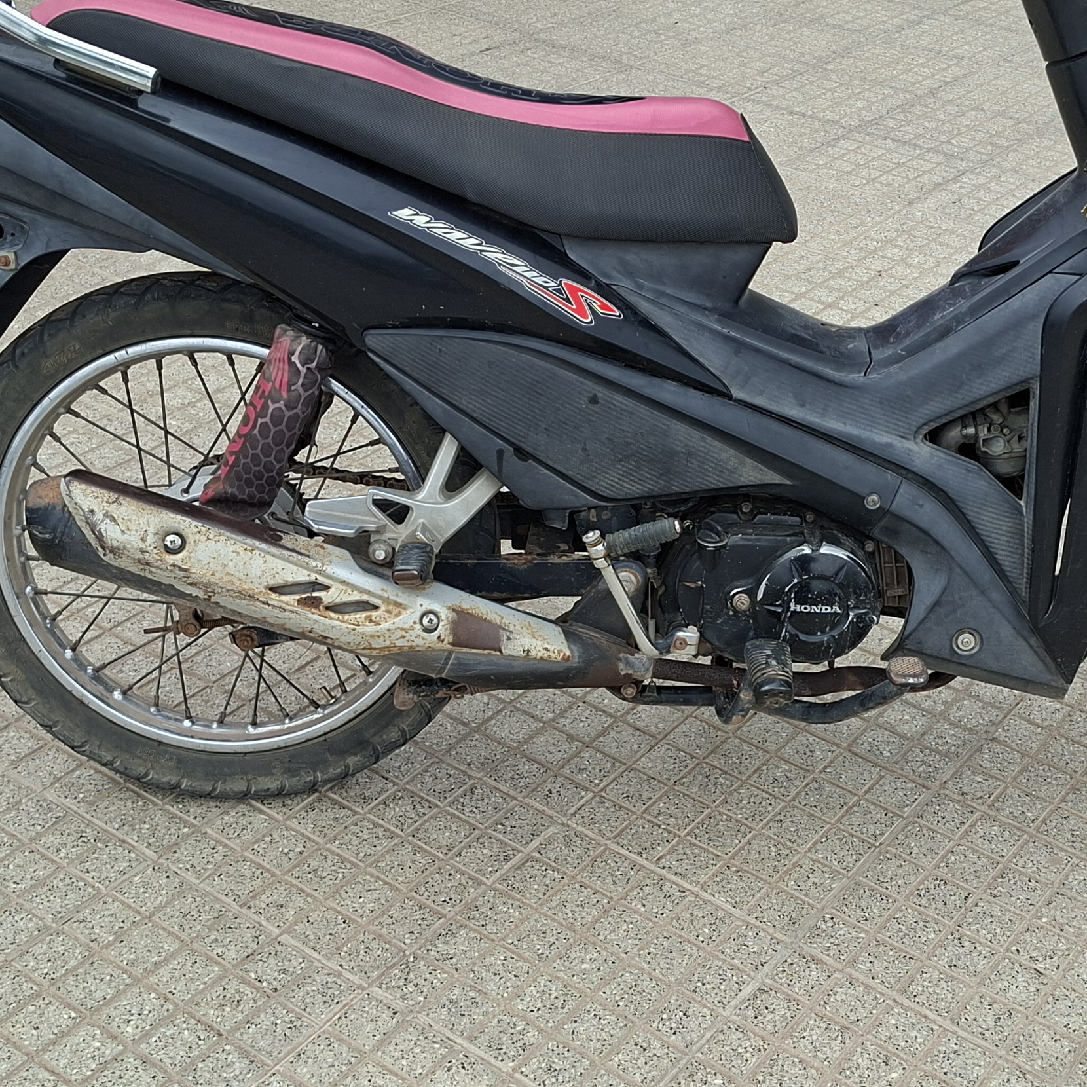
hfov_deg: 34.2
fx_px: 1741
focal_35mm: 49
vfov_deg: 34.7
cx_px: 758
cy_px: 557
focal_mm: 5.54
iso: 50
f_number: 1.8
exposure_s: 1/1005
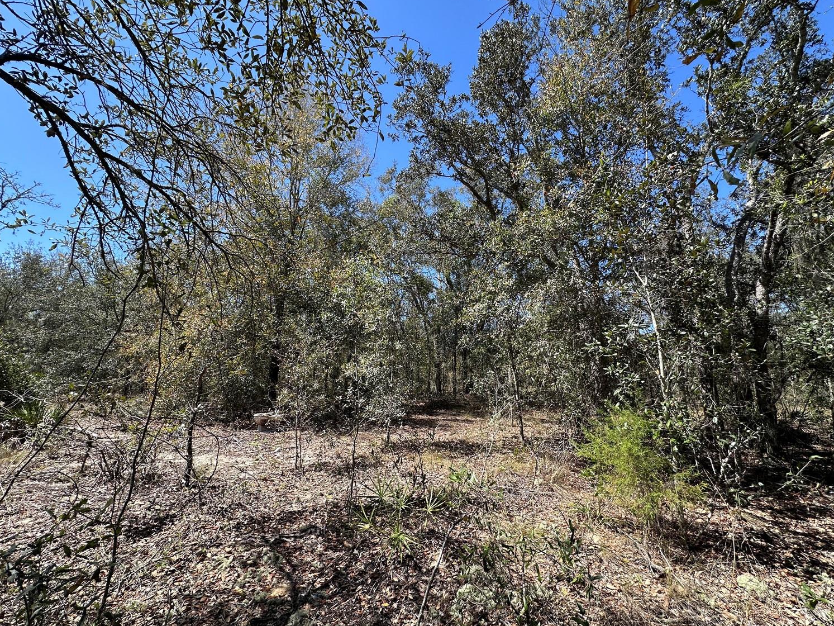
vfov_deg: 81.7
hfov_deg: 98.1
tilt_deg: +11.8
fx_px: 361
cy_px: 319
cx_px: 433
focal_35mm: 15
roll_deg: -1.7
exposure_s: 1/812
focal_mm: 2.22
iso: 50
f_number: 2.2
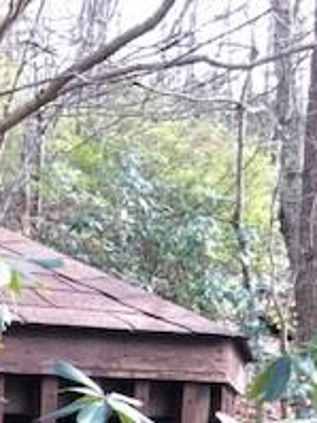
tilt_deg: -6.0
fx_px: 1100
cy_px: 612
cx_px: -132
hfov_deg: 15.4
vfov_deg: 19.4
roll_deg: +2.4
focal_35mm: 90
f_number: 1.8
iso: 32
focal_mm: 3.99
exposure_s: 1/125
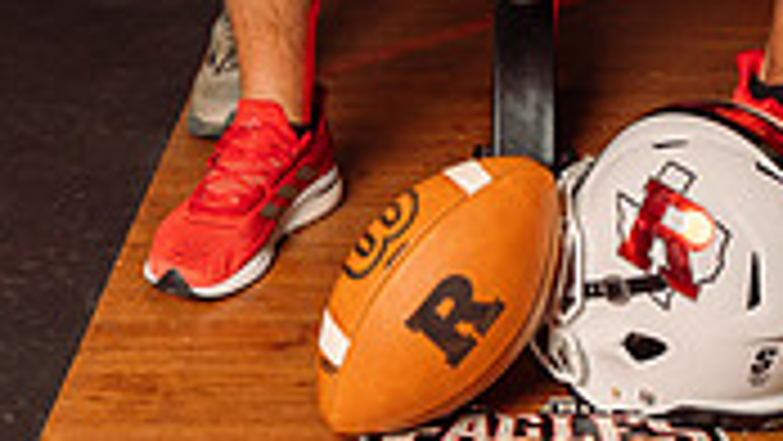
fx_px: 2077
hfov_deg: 21.3
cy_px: -508
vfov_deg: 10.8
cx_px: 513
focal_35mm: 100
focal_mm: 37
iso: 250
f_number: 6.3
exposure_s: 1/250
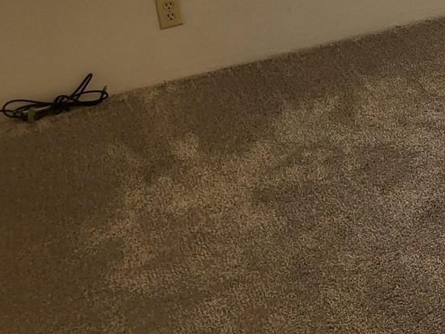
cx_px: 624
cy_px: -87
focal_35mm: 74
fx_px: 952
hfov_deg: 22.6
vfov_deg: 18.6
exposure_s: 1/120
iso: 160
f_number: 1.8
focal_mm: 5.4
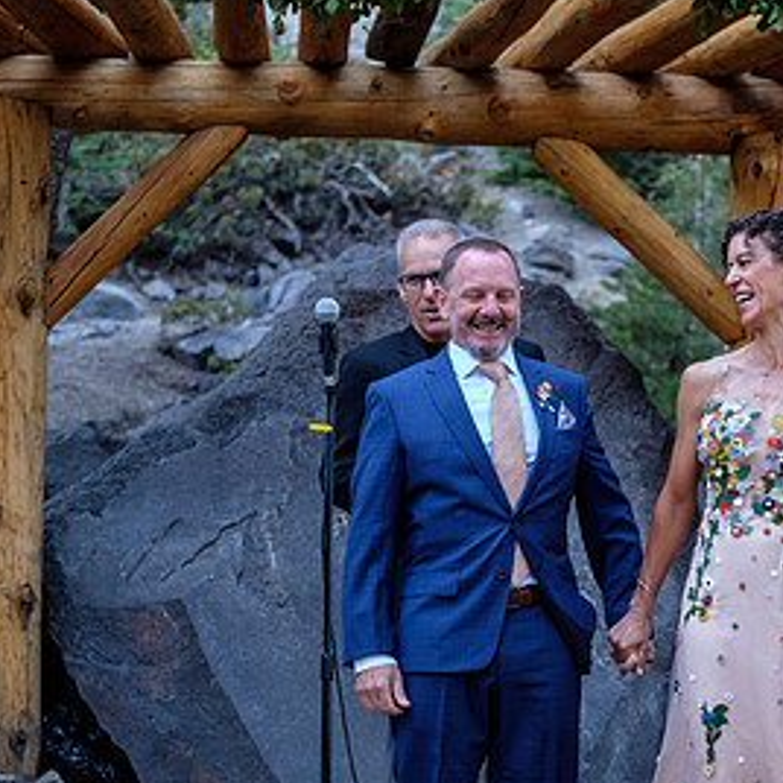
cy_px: 507
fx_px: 3532
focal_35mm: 138
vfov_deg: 12.6
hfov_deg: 12.5
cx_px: 745
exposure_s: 1/80
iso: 640
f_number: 3.2
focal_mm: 50
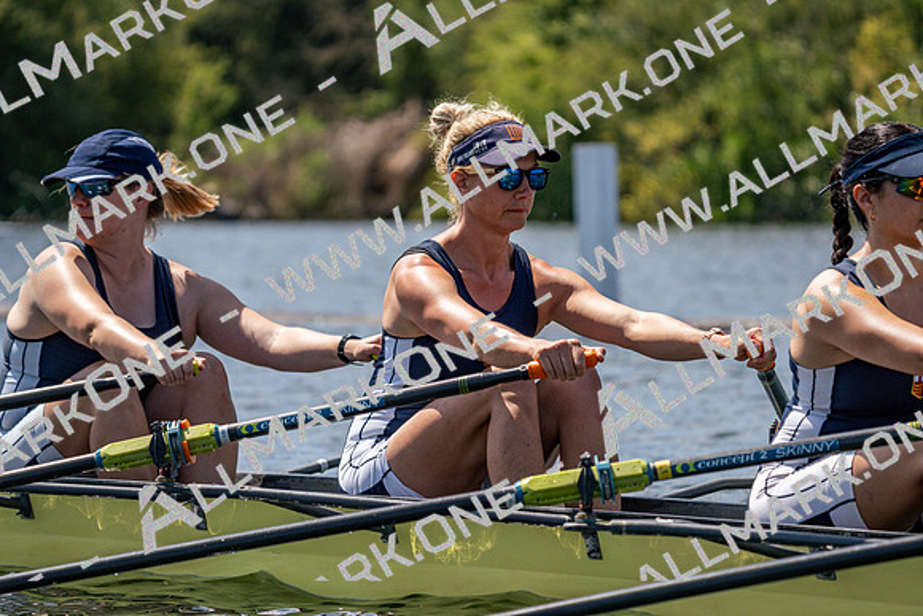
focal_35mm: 236
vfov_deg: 5.8
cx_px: 462
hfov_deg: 8.7
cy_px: 308
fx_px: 6052
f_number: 5.6
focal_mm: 236
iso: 250
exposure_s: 1/2000
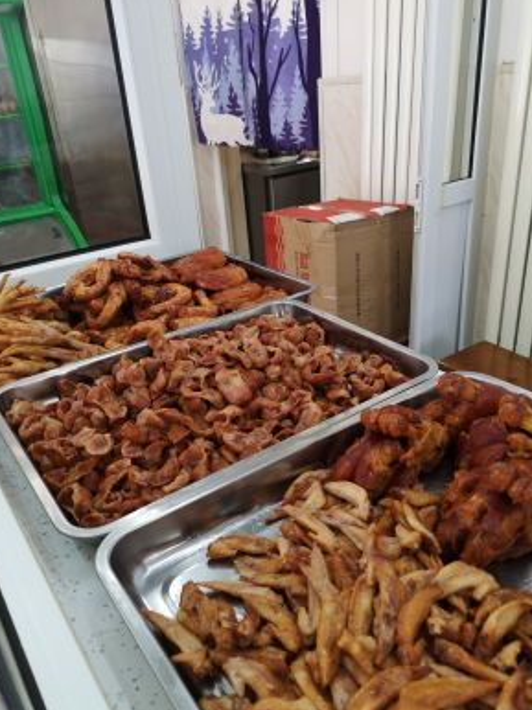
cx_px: 263
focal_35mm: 28
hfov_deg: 49.7
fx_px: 574
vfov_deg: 63.5
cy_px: 357
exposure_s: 1/100
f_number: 1.8
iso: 125
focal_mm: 5.58
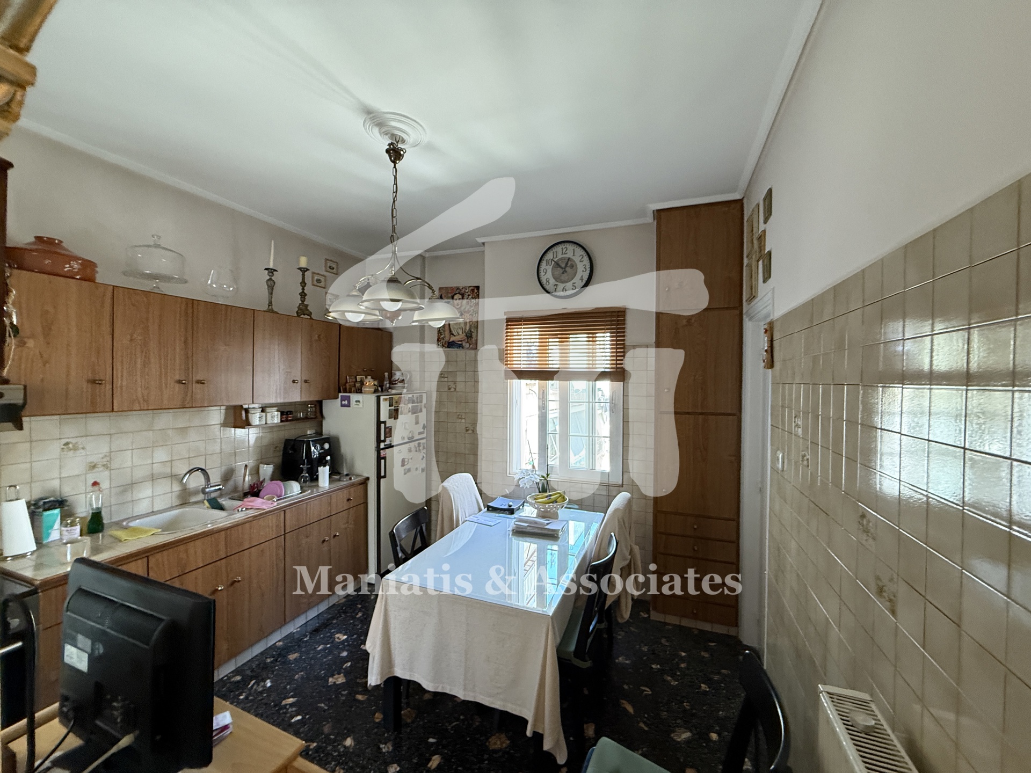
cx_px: 516
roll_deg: -0.2
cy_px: 386
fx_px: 417
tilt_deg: -0.5
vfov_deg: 85.7
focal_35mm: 14
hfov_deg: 102.1
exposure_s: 1/50
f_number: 2.2
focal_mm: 2.22
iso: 250
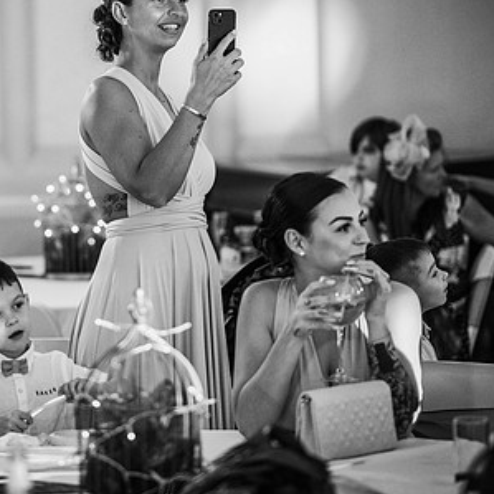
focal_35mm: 140
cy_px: 195
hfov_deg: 12.4
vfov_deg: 12.5
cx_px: 106
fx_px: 2260
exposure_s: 1/200
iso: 1250
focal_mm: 85
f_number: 1.8
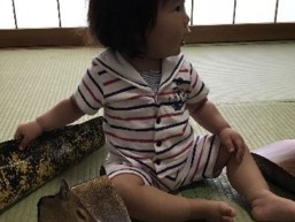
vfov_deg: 29.7
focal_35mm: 49
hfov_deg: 38.9
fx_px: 418
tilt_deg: -22.8
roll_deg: +0.7
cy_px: 127
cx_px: 140
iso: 32
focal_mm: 3.99
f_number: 1.8
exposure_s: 1/33
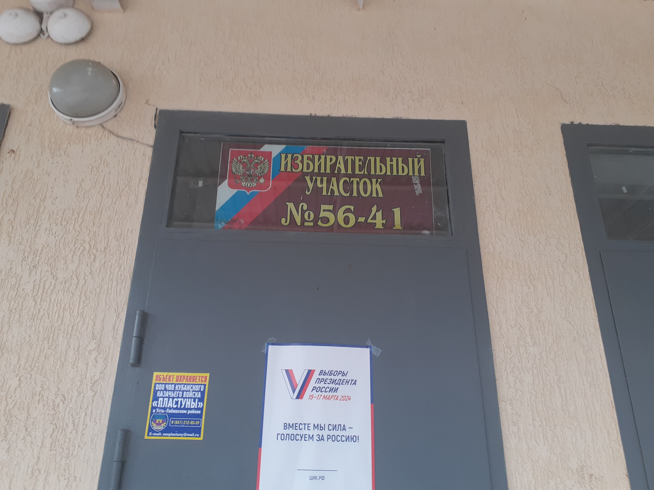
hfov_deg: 65.3
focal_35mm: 27
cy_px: 245
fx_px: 510
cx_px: 327
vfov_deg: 51.4
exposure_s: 1/50
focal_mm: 3.6
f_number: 1.9
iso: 40
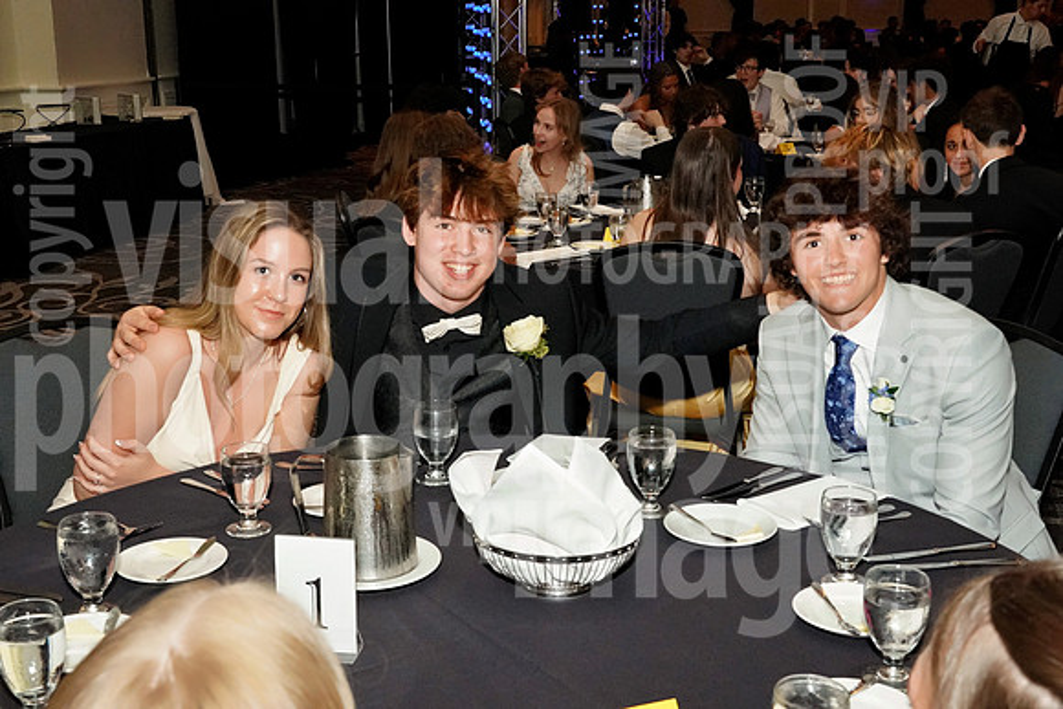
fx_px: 1418
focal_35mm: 48
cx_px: 532
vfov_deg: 28.1
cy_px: 354
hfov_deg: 41.1
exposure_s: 1/160
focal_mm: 32
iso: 6400
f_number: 8
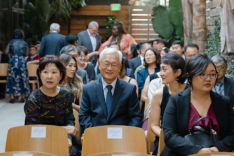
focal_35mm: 85
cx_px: 117
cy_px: 78
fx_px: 553
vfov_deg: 16.1
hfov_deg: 23.9
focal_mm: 85
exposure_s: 1/125
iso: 1000
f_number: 5
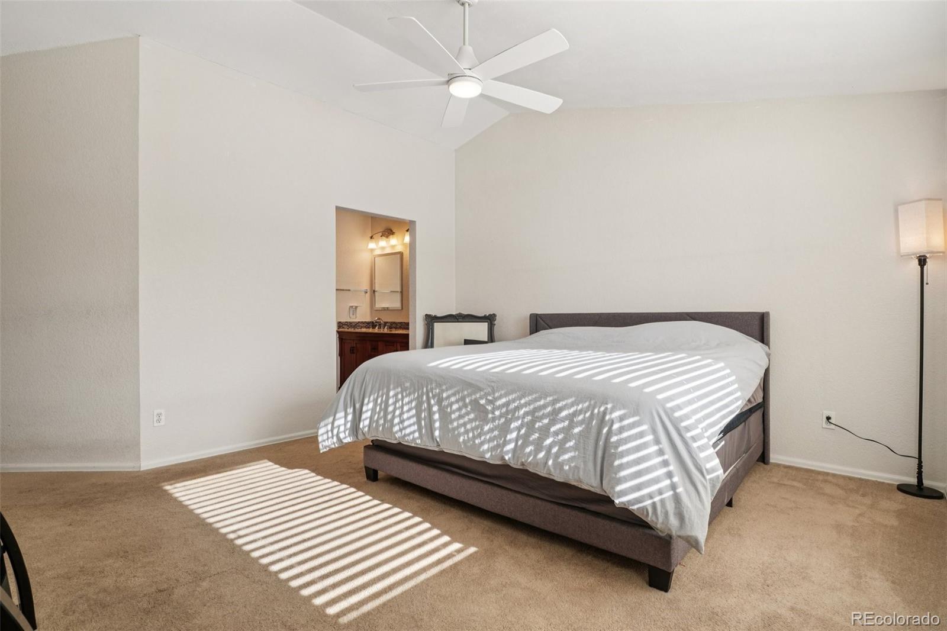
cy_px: 316
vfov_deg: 72.0
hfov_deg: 95.0
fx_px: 434
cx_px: 474
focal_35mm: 16
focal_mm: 11
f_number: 8
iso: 100
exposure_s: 1/60
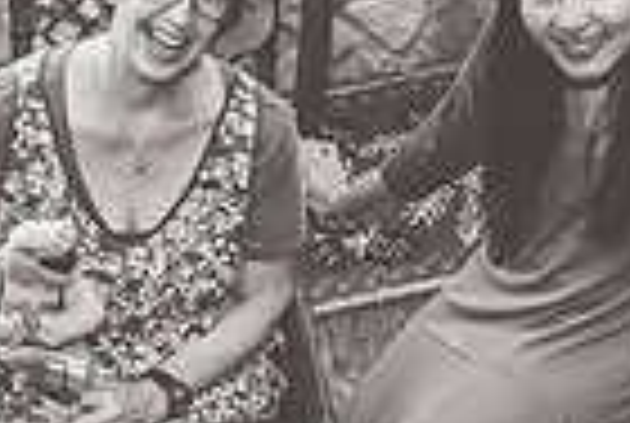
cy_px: 496
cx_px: 198
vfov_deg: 9.0
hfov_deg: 13.5
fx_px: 2648
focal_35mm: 151
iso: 1000
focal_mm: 35
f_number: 8
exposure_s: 1/125
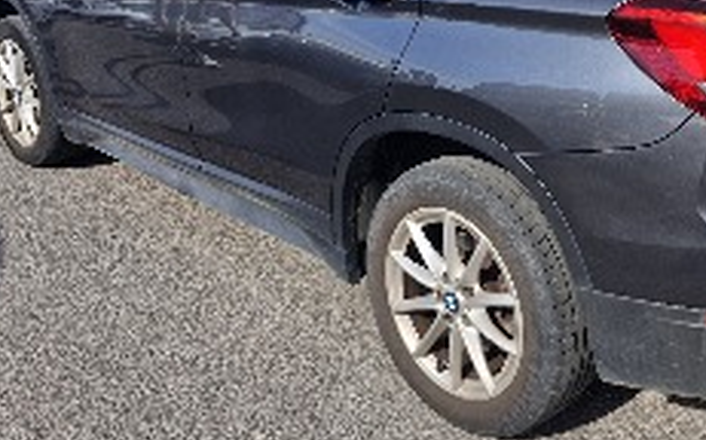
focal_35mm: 44
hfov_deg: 44.1
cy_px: 76
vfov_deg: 28.4
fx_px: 846
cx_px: 510
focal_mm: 5.54
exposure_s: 1/1516
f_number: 1.8
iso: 50
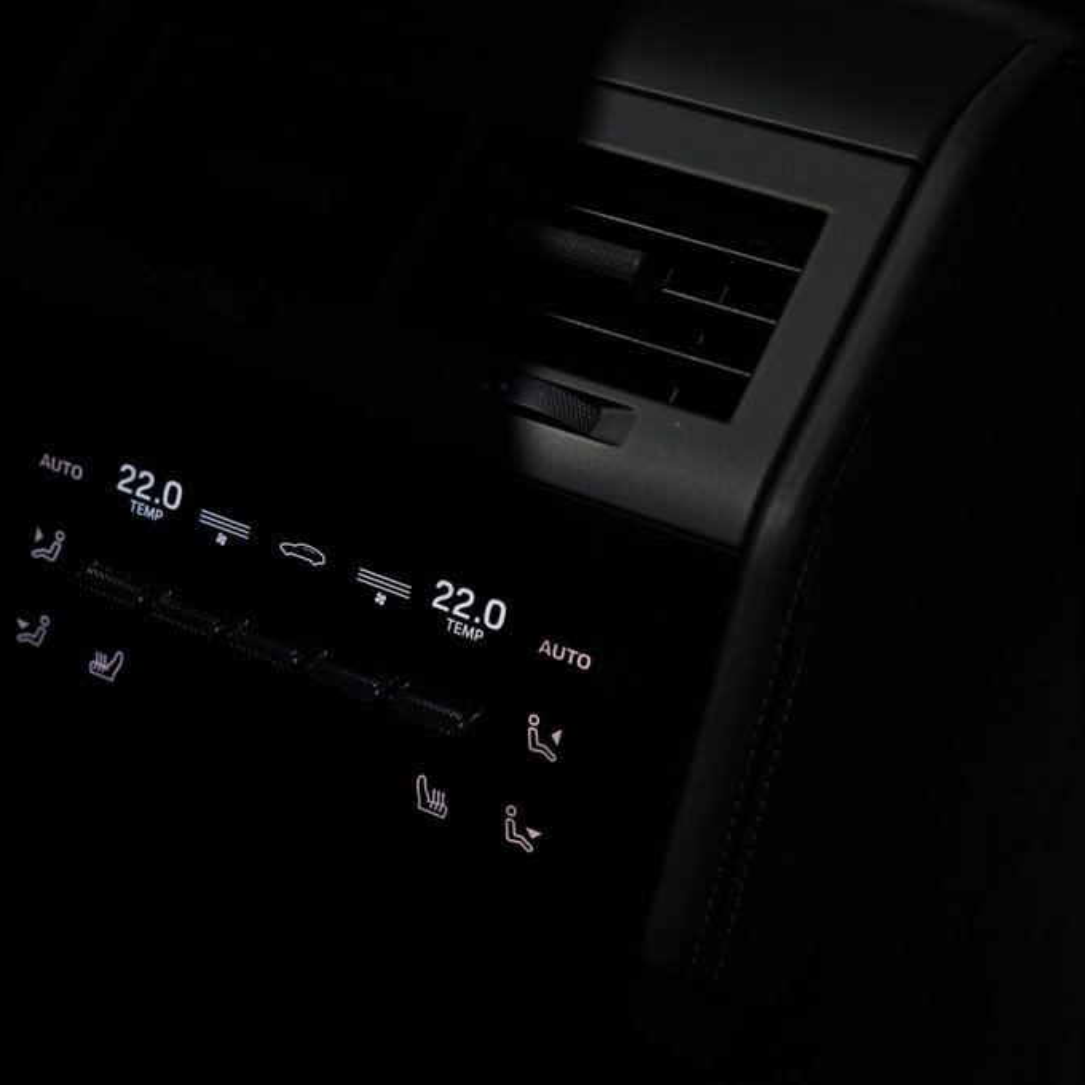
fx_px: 2270
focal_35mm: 64
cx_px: 322
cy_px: 542
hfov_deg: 26.7
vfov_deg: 26.9
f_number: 4.5
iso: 100
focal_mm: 50
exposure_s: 1/125
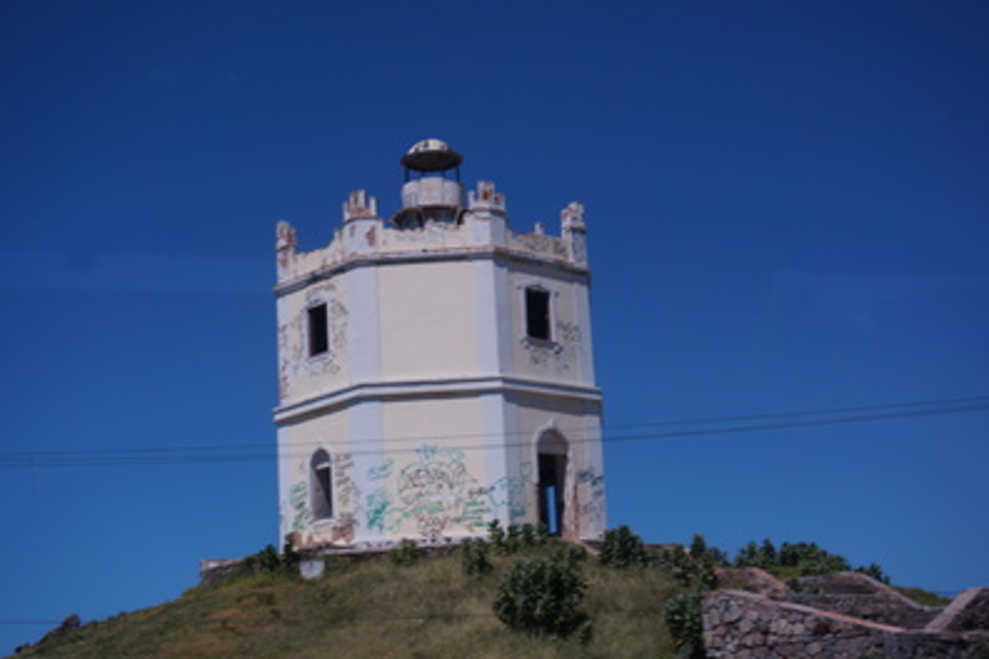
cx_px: 488
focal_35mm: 67
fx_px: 1828
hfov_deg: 30.3
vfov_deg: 20.4
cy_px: 348
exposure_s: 1/80
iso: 125
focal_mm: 41
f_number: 5.6
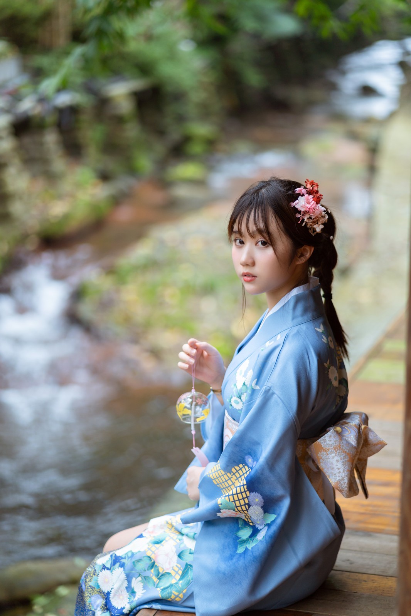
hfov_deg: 16.1
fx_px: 1456
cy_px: 308
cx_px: 206
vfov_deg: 23.9
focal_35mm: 85
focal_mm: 85
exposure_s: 1/80
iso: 250
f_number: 1.8
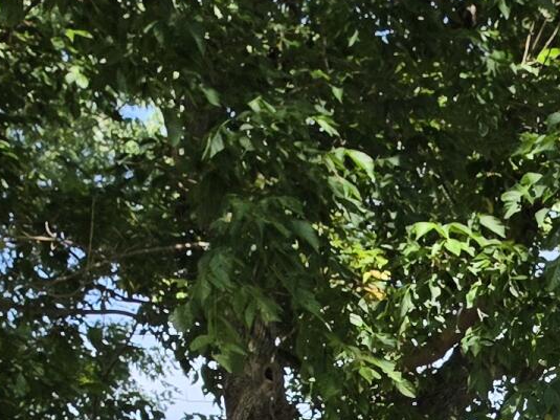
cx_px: 959
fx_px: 2086
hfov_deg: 13.9
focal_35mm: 129
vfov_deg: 10.2
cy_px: 964
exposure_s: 1/3177
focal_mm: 6.5
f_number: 1.4
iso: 64
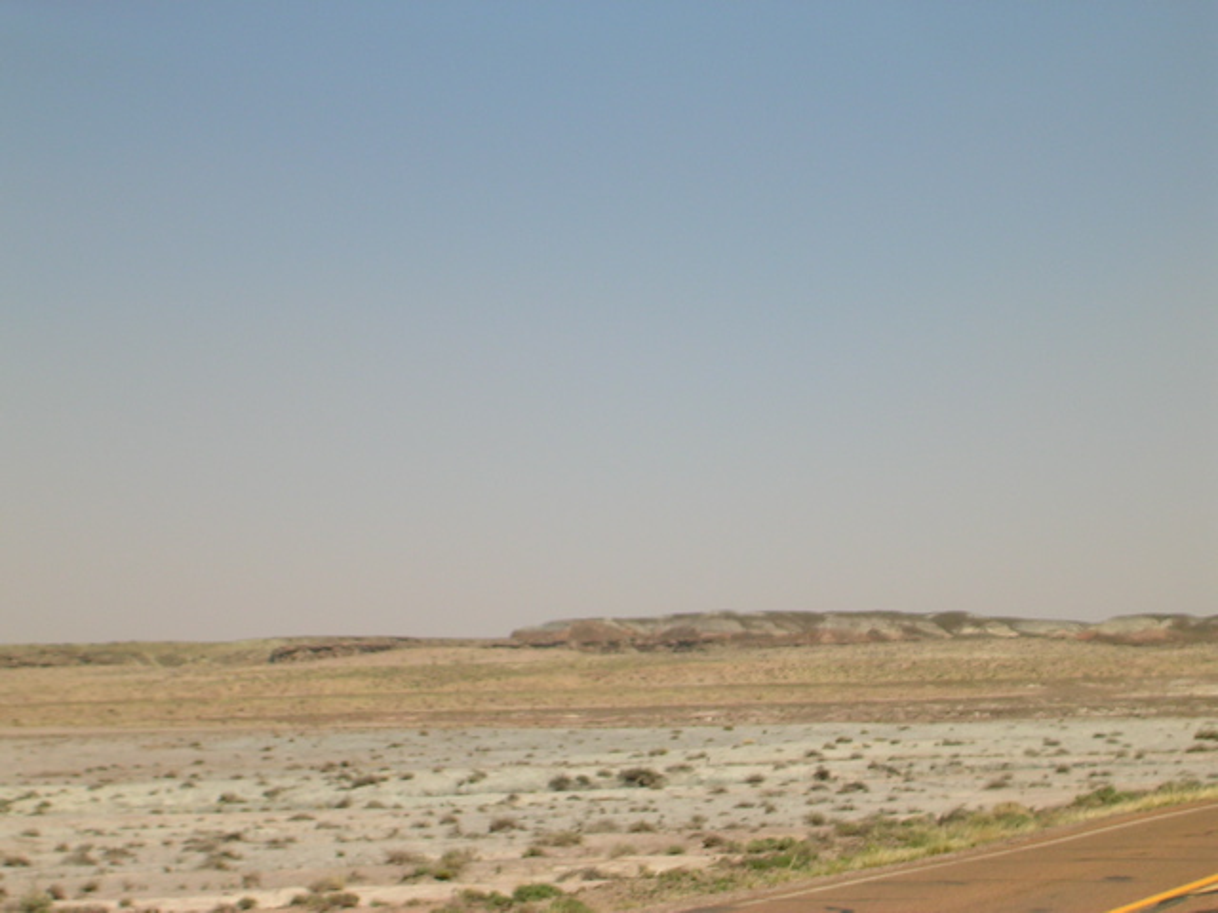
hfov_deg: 17.1
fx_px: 4046
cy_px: 456
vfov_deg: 12.9
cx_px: 609
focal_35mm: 115
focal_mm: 17.4
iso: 50
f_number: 4.9
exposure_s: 1/566
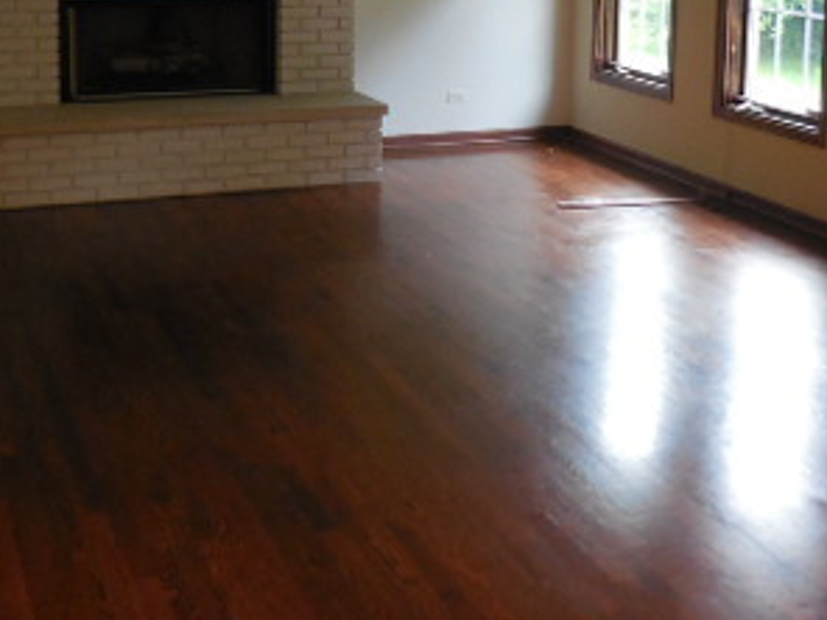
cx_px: 427
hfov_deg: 35.5
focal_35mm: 54
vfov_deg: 25.9
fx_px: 1290
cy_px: 34
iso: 360
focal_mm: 4.5
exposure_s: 1/30
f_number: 3.3
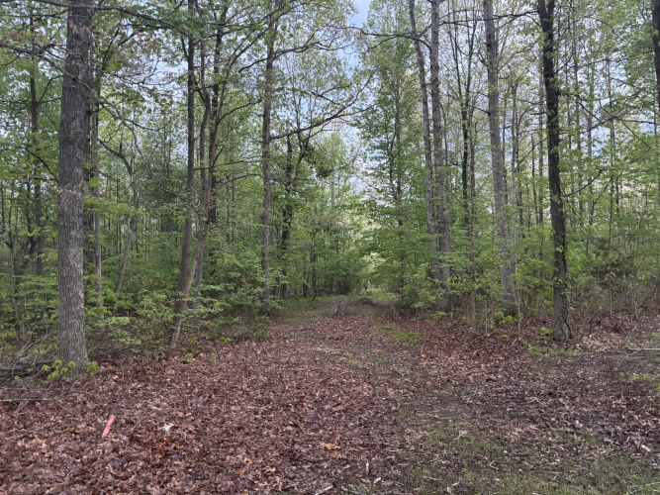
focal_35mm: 26
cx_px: 330
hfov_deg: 67.3
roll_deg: +1.6
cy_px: 248
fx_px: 496
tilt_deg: +0.8
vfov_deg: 53.0
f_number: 1.6
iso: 500
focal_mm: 5.96
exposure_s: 1/56
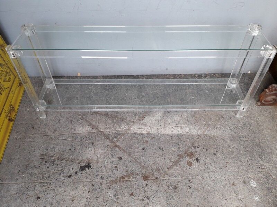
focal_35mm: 27
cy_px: 104
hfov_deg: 65.3
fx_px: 216
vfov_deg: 51.4
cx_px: 138
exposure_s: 1/50
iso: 64
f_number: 1.9
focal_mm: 3.6
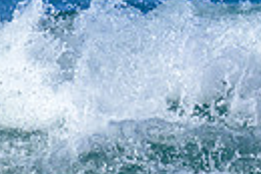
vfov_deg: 0.3
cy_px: 57
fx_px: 36305
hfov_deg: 0.4
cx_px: 508
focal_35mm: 5002
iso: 720
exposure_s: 1/2000
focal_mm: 1120
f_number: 9
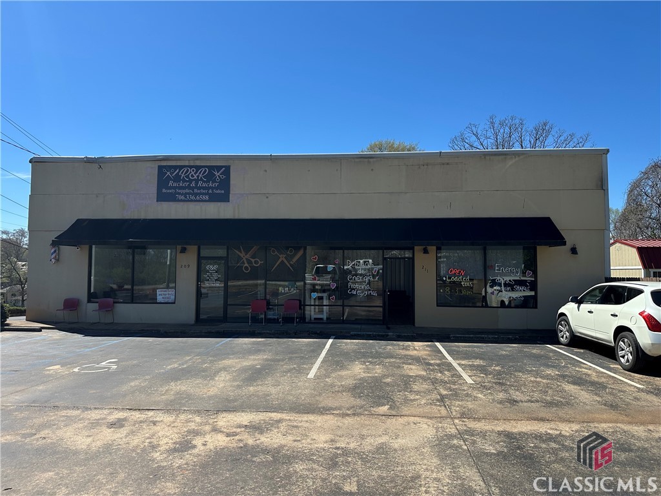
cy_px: 248
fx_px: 458
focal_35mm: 24
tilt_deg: +4.4
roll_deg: +0.1
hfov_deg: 71.6
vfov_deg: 56.8
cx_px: 330
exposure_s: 1/3861
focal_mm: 6.86
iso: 80
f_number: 1.78
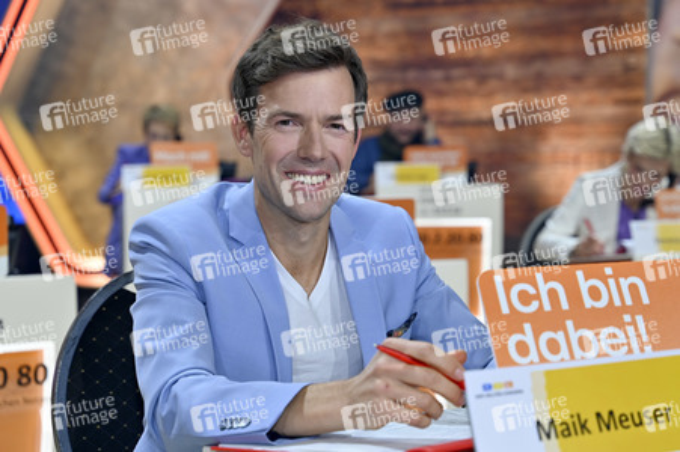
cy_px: 226
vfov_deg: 21.5
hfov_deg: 31.9
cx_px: 340
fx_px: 1189
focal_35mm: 63
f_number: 4
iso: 800
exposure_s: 1/200
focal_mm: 63
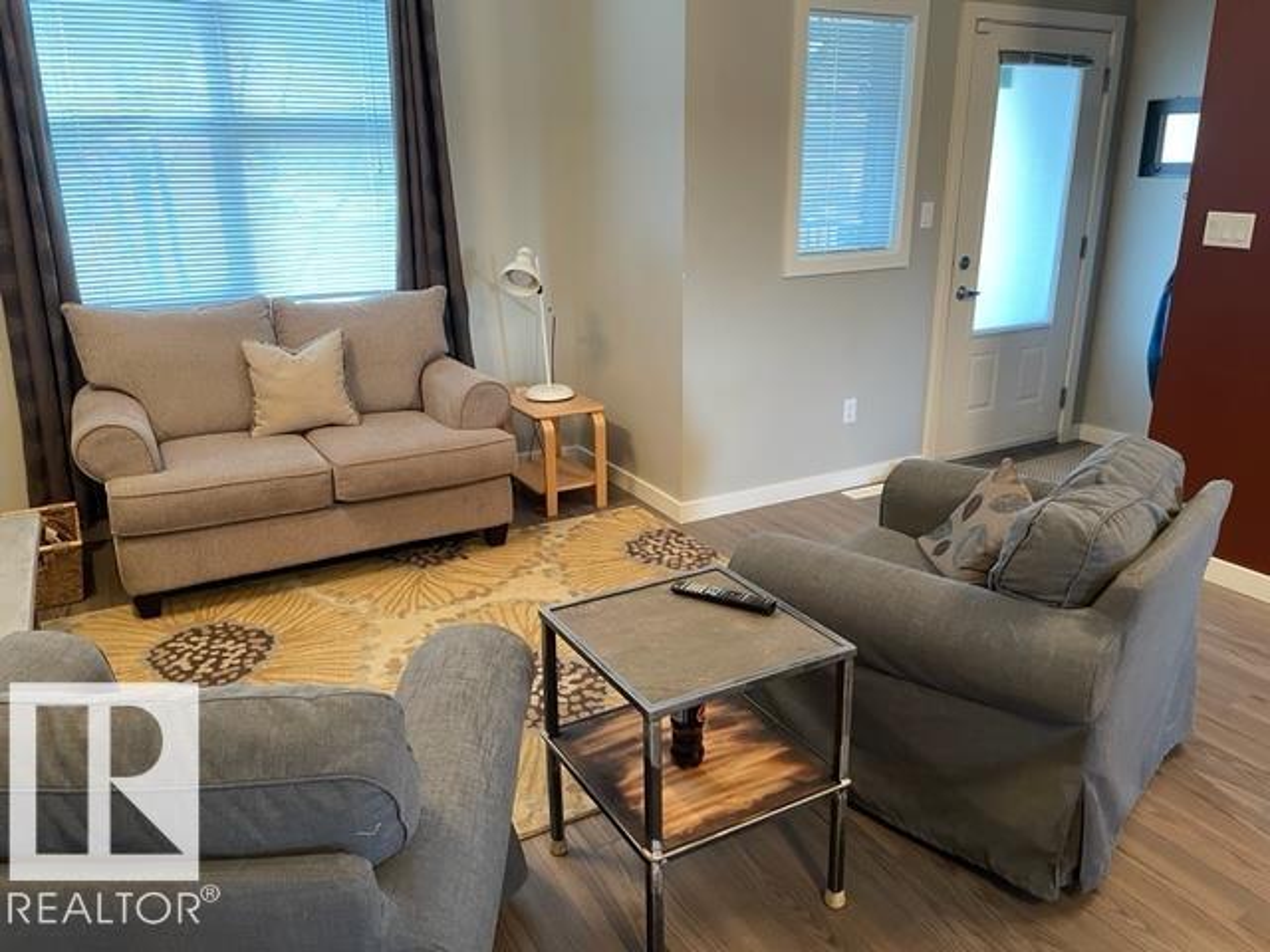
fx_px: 954
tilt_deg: -18.1
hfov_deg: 67.3
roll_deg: +0.4
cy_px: 476
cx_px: 635
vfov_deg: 53.1
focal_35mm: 26
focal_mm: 4.2
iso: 250
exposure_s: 1/60
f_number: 1.6
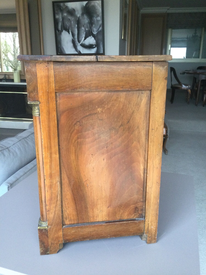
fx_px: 246
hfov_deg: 45.4
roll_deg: -0.9
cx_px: 103
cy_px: 138
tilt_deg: -16.3
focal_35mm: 31
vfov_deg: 58.4
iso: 80
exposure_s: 1/30
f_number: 2.4
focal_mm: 3.3
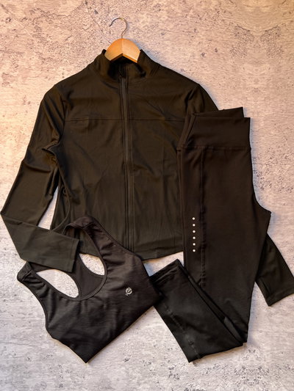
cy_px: 196
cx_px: 147
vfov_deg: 67.3
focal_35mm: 26
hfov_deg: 53.1
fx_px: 294
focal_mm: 5.7
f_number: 1.5
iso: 80
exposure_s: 1/121
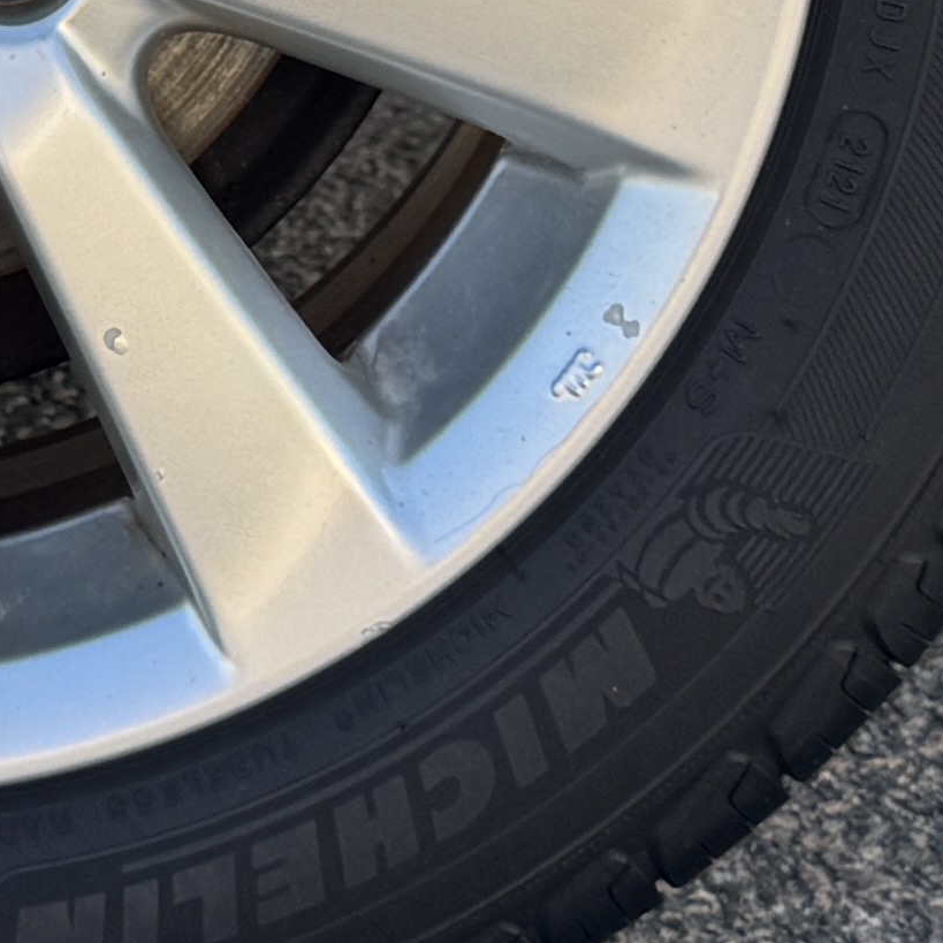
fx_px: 4561
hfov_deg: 11.5
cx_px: -229
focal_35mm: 148
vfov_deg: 11.3
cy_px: -493
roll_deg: +0.0
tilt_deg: -6.0
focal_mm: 6.76
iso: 80
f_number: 1.78
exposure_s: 1/567
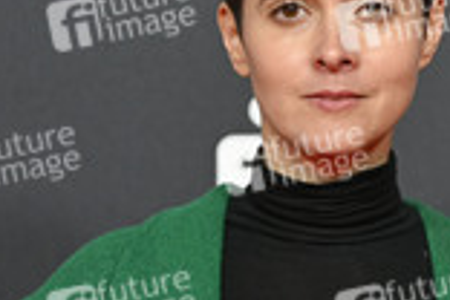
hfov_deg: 6.5
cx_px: 333
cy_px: 234
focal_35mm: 317
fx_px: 3962
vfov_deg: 4.3
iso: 800
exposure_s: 1/400
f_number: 2.8
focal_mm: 110
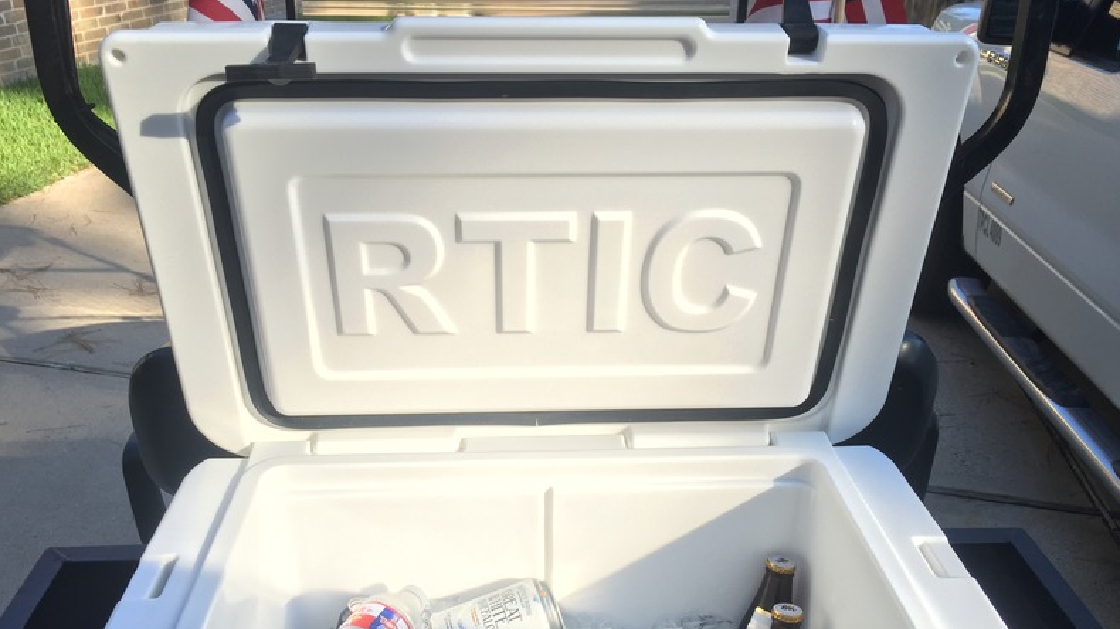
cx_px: 556
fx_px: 950
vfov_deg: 36.6
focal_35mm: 32
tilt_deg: -27.8
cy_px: 364
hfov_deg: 61.0
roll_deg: -1.3
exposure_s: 1/706
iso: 32
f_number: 2.2
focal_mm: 4.15
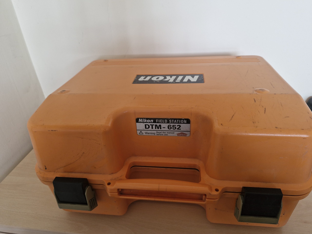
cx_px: 156
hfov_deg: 73.9
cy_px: 117
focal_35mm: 23
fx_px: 207
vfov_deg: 58.9
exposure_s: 1/100
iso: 50
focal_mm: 5.54
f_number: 1.8
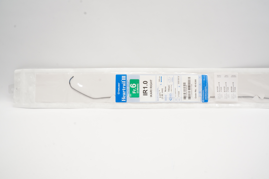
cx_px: 134
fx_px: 202
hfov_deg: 67.4
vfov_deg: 47.8
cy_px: 90
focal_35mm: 27
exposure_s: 1/20
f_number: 16
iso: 800
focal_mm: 18
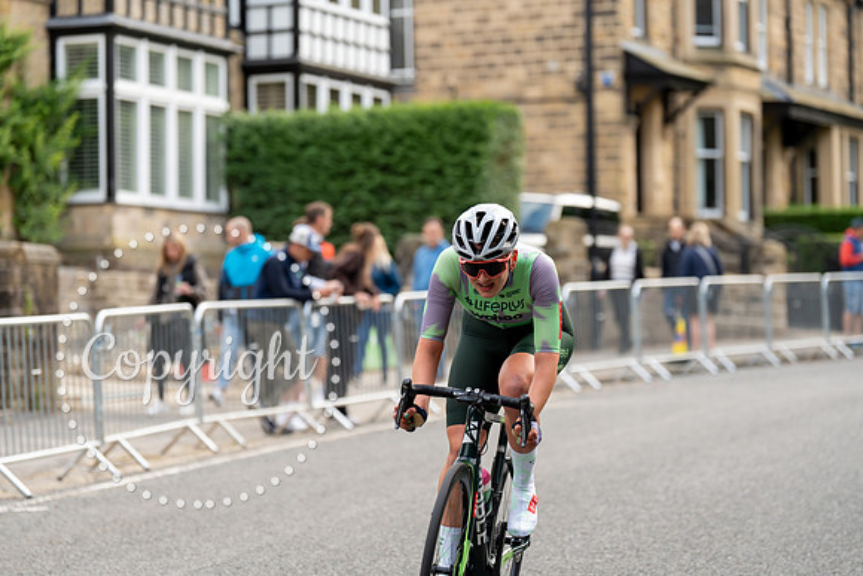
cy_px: 288
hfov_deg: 17.5
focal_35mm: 117
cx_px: 432
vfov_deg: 11.7
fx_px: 2805
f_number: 2.8
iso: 640
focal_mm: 117
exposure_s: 1/500
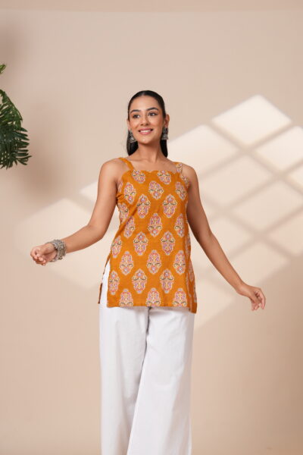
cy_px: 228
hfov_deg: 15.0
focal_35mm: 91
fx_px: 1149
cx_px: 152
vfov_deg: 22.4
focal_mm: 91
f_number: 5.6
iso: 640
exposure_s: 1/160
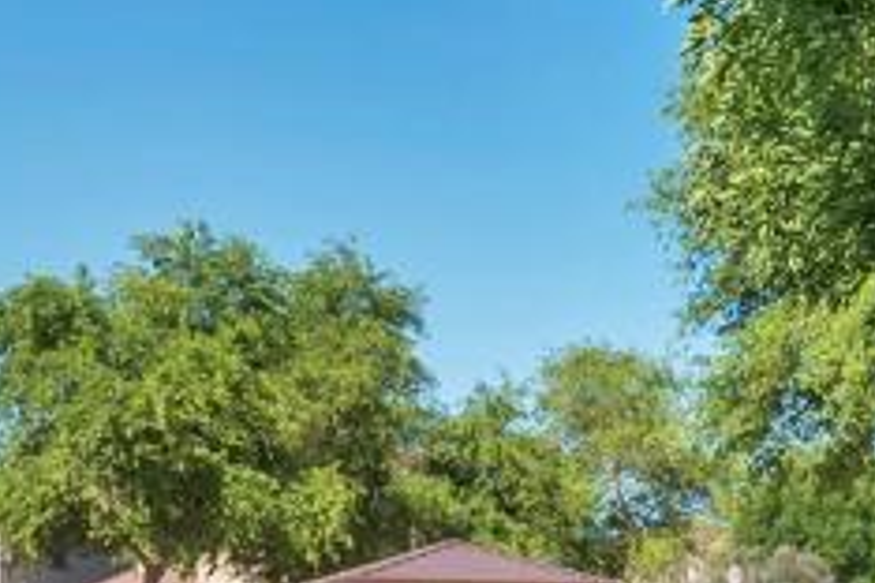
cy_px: 704
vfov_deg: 12.4
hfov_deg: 18.6
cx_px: 796
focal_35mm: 108
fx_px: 2625
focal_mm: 22
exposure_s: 1/400
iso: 400
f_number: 10
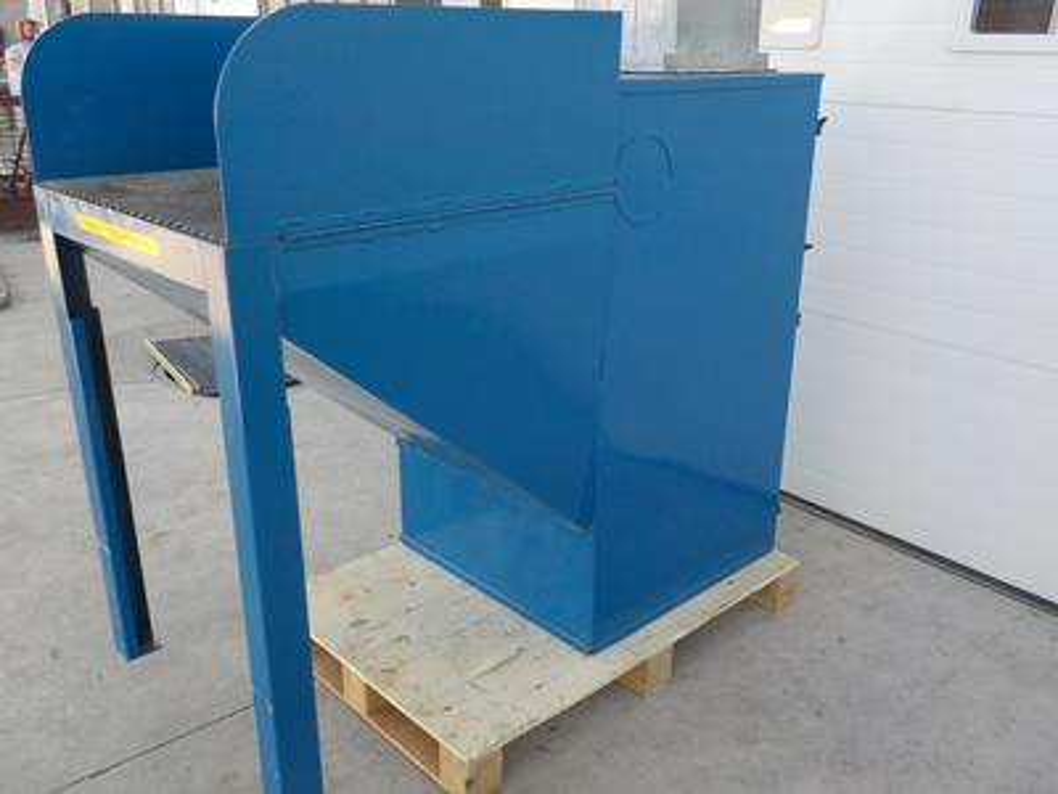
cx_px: 529
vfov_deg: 46.8
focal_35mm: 30
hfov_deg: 60.0
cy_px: 397
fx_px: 917
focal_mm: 4.1
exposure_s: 1/160
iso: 125
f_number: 3.3
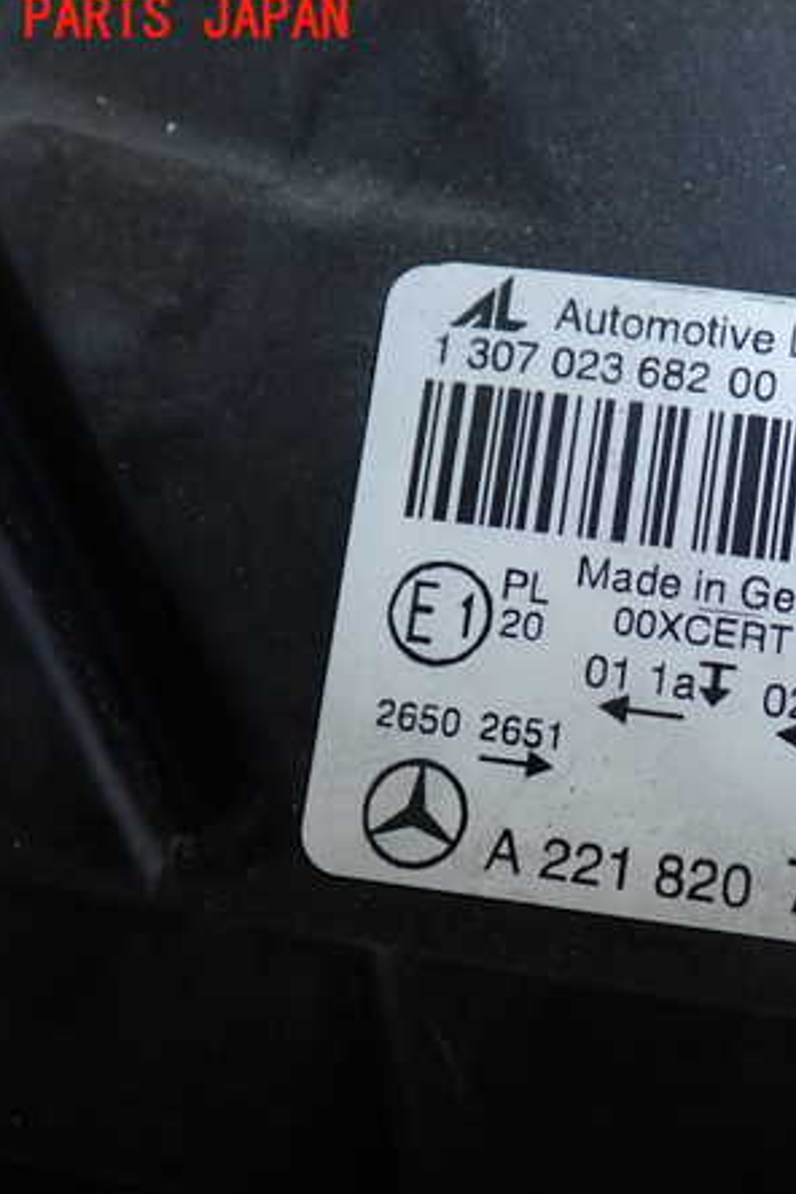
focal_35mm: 45
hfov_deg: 29.0
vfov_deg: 43.6
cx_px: 667
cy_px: 592
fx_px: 1492
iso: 160
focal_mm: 5.79
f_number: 2.4
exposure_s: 1/60
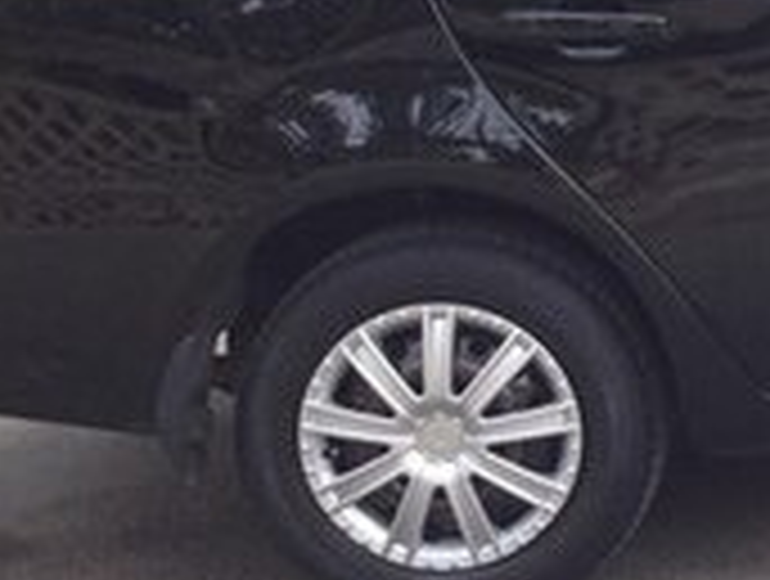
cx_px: 1261
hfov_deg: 14.2
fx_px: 2831
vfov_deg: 11.6
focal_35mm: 127
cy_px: 52
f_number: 2.4
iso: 50
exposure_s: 1/122
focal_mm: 4.12
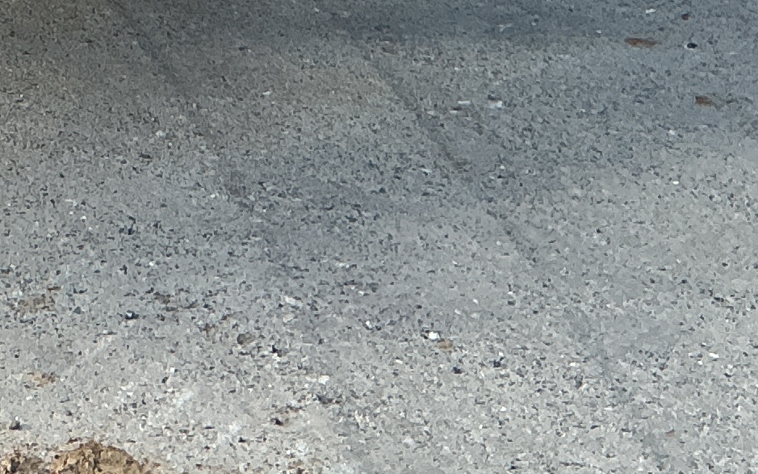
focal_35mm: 132
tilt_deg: -9.8
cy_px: -526
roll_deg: -1.2
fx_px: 2727
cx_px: -240
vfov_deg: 9.2
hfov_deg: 15.1
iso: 25
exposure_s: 1/412
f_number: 1.8
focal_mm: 3
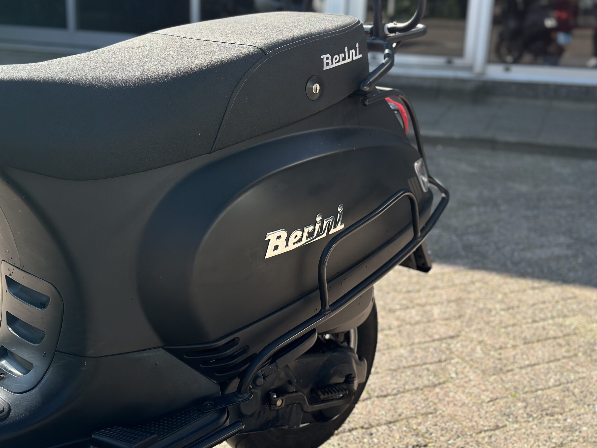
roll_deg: -2.1
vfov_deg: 29.7
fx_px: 845
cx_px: 293
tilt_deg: -15.4
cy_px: 227
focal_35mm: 49
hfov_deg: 38.9
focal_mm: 6.86
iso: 80
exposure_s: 1/962
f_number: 1.78
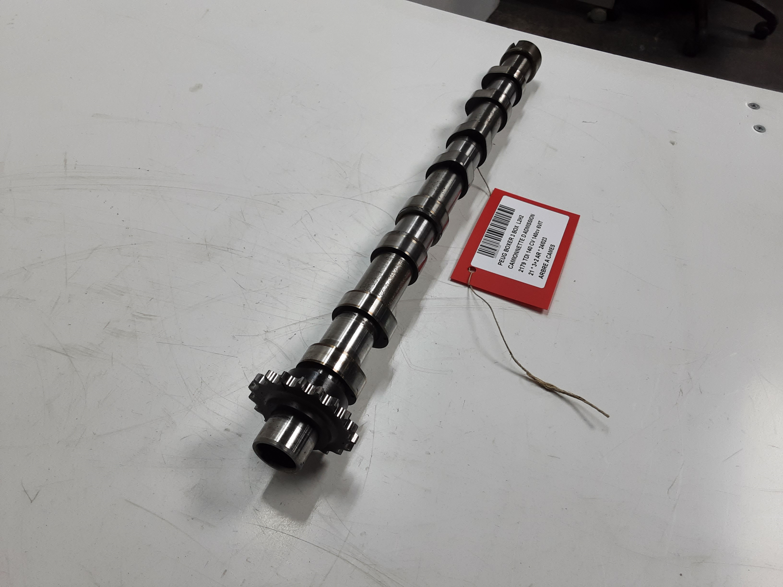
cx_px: 392
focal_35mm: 27
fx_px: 611
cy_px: 294
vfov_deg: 51.4
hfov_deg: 65.3
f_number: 1.9
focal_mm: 2.91
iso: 40
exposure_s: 1/50
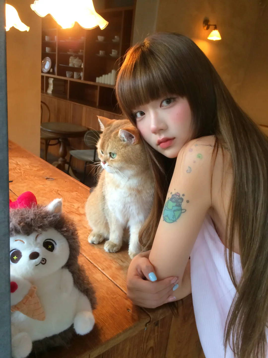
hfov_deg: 48.2
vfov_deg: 61.7
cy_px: 179
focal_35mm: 29
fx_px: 299
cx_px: 134
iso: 80
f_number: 2.2
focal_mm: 4.15
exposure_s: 1/33
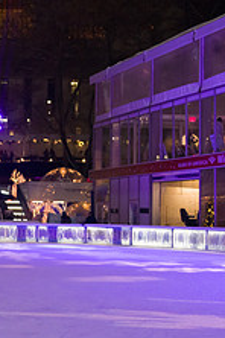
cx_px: -196
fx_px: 834
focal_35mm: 89
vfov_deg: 22.8
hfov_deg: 13.6
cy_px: 197
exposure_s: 1/200
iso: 2000
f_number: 4
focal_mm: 34
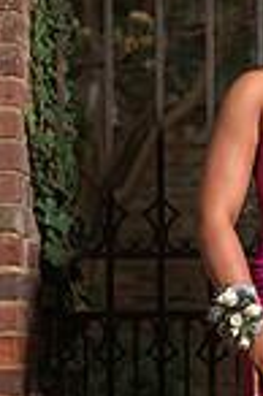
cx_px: 401
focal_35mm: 216
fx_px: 2372
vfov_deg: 9.5
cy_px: 233
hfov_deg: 6.3
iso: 320
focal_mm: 70
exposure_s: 1/250
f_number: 5
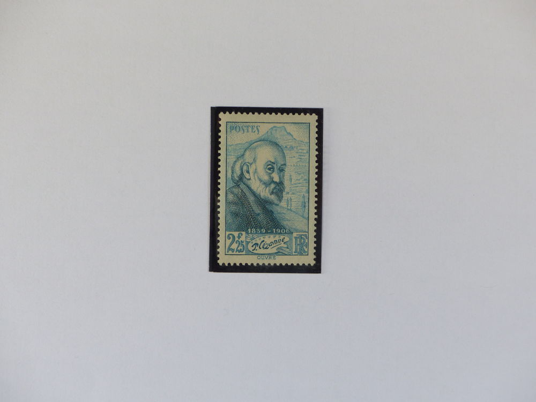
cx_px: 268
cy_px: 201
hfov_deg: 20.9
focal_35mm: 94
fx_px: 1456
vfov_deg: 15.7
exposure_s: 1/60
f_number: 3.2
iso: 160
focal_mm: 16.9
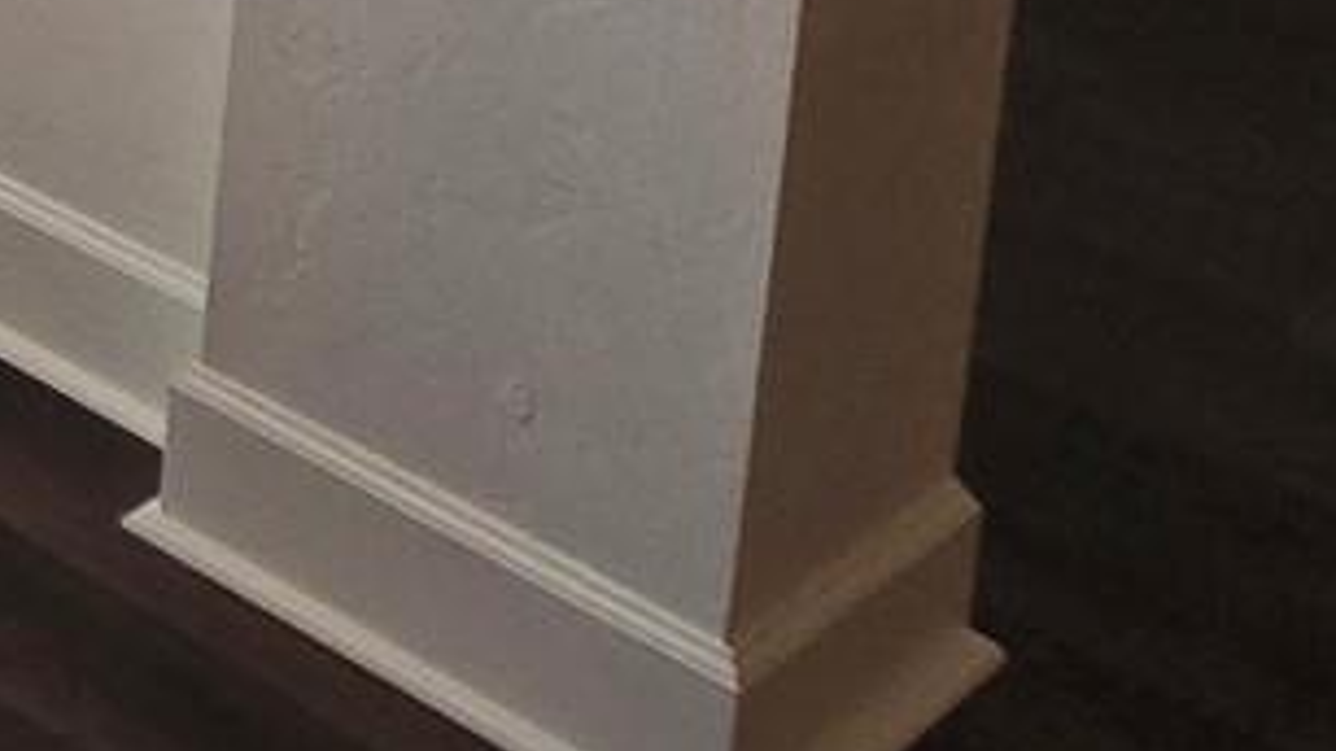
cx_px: -1484
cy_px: -1013
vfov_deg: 12.8
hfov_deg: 17.6
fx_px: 2621
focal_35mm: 74
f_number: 2.2
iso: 80
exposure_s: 1/60
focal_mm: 2.2
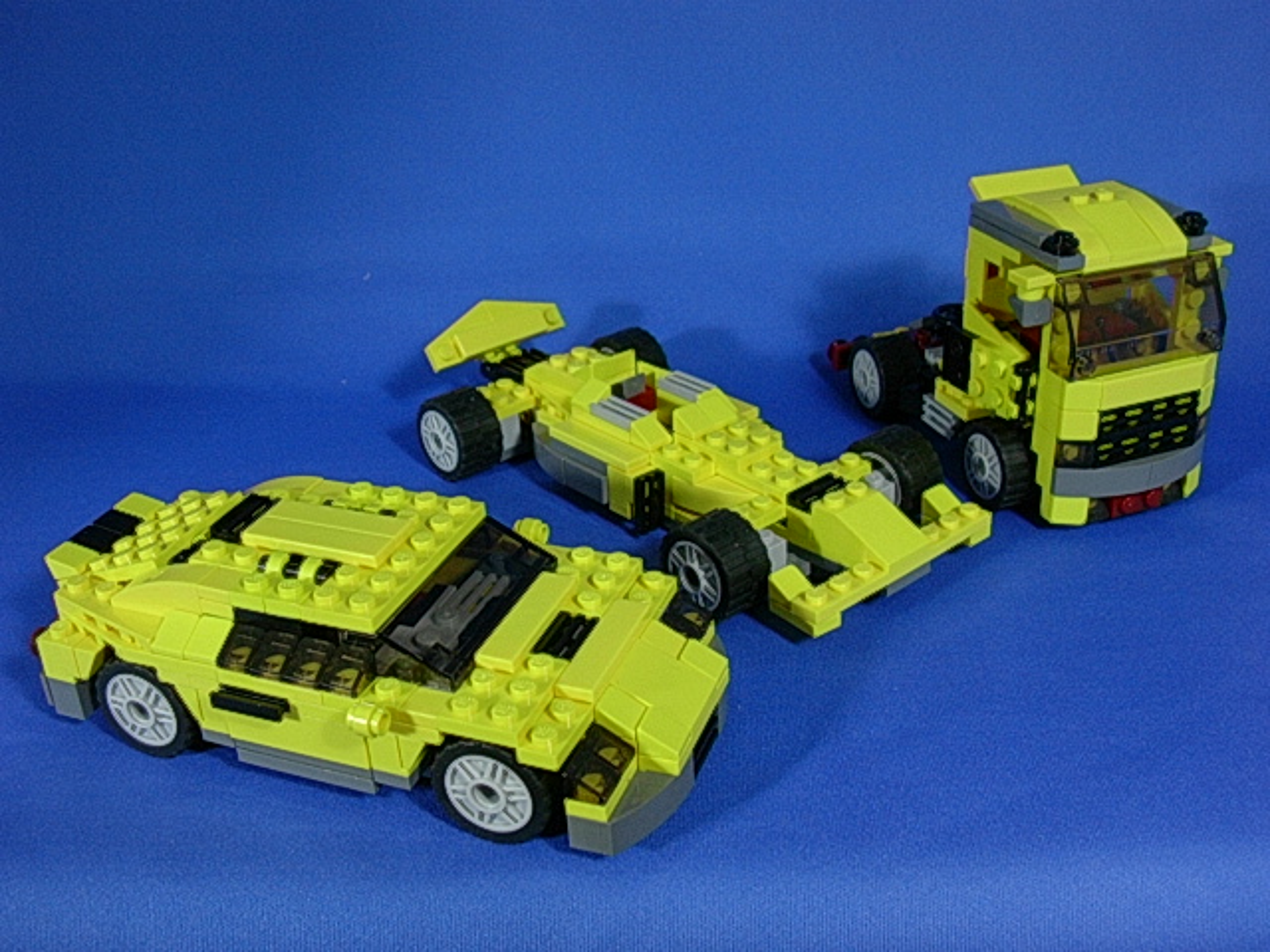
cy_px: 476
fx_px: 1357
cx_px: 635
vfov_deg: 38.7
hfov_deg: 50.1
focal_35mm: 37
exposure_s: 1/15.5
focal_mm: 5.6
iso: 70
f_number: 2.7
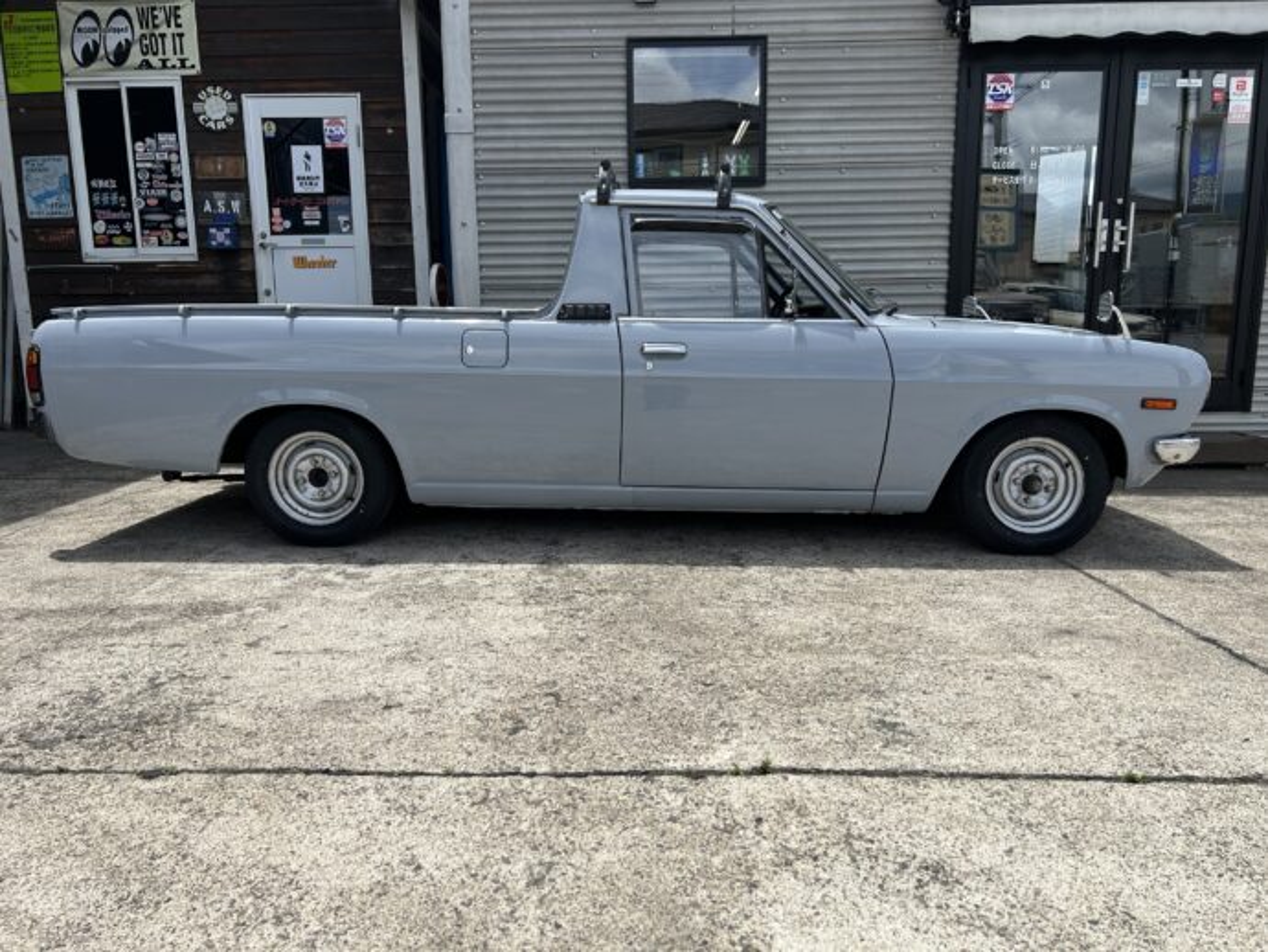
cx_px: 634
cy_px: 476
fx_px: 953
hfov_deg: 67.3
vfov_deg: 53.1
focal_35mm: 26
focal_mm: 5.7
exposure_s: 1/3460
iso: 50
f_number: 1.5
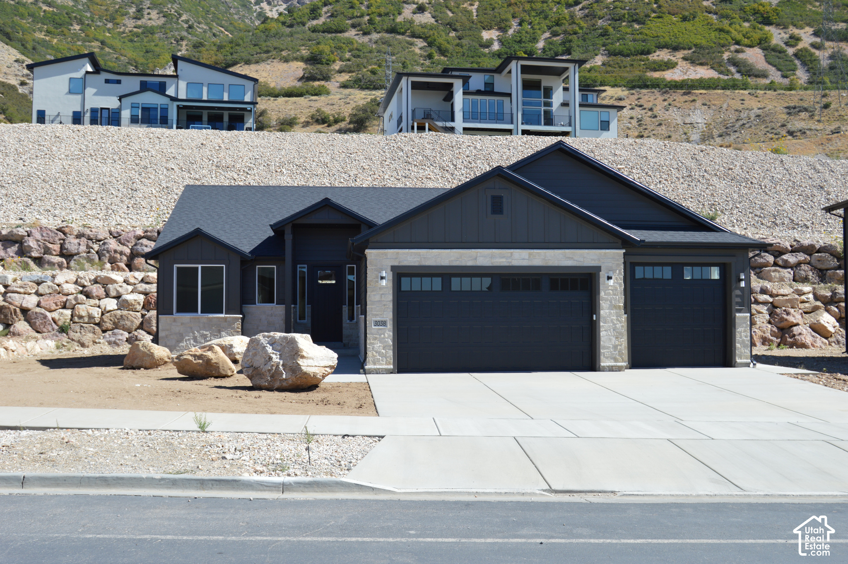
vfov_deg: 38.3
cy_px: 282
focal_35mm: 34
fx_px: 812
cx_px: 424
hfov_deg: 55.1
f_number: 8
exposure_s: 1/250
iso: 100
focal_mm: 23
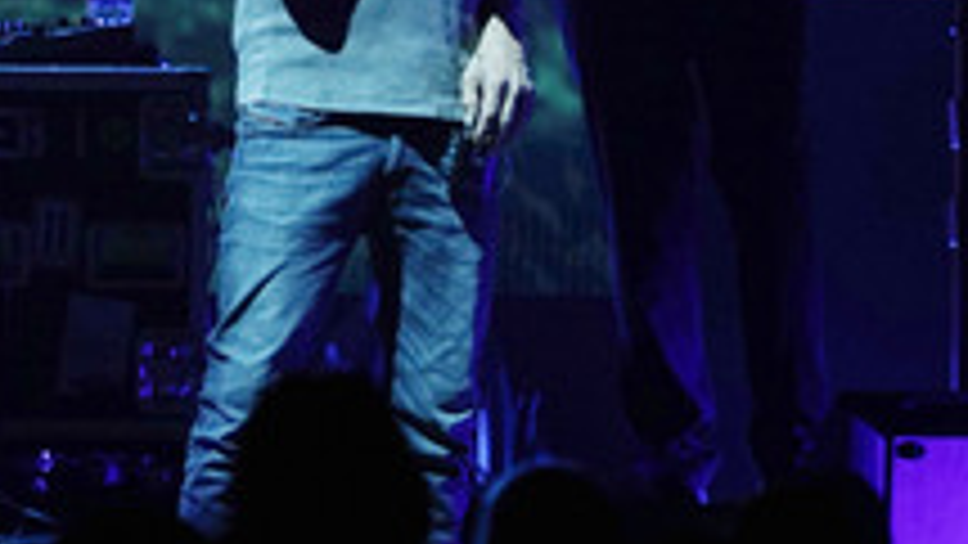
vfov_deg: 0.9
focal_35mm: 1315
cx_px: 362
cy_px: -31
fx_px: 33757
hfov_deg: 1.6
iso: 1600
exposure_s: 1/400
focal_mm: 600
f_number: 6.3
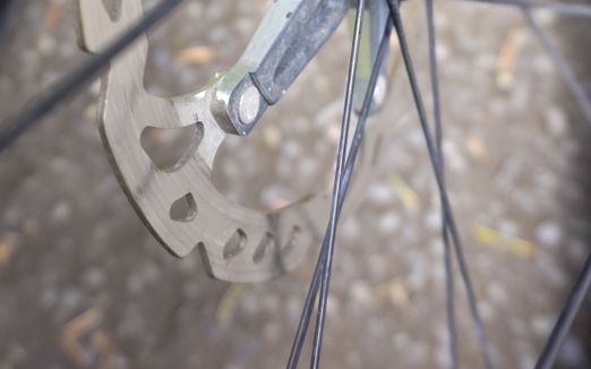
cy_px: -96
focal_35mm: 60
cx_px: 235
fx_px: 966
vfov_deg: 20.0
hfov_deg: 33.9
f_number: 4
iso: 160
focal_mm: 16
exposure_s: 1/160
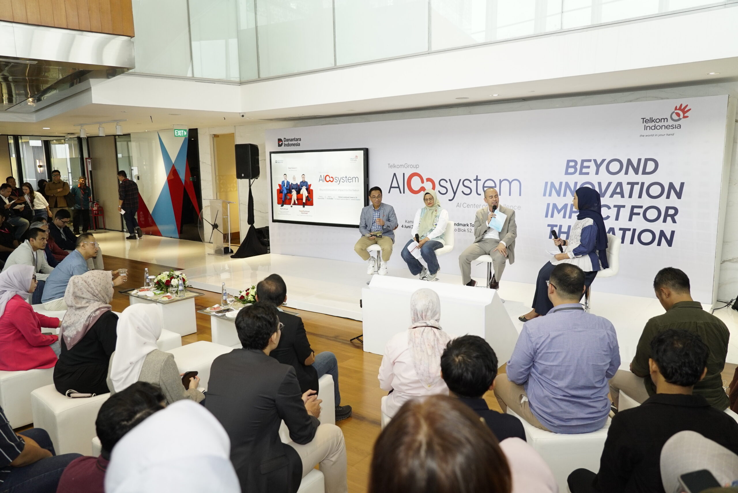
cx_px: 369
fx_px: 533
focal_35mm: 26
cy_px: 246
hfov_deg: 69.4
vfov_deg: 49.6
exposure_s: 1/160
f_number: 4
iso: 1600
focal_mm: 26
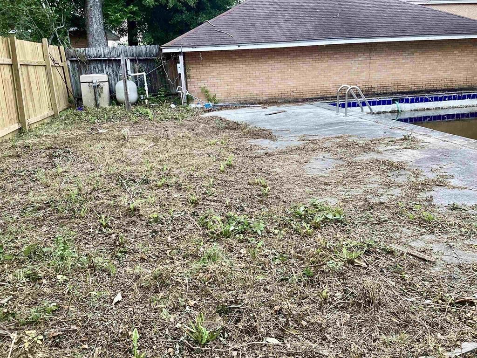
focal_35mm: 31
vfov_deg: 45.4
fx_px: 427
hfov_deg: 58.4
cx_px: 238
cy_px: 179
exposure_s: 1/100
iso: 32
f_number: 2.4
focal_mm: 3.3
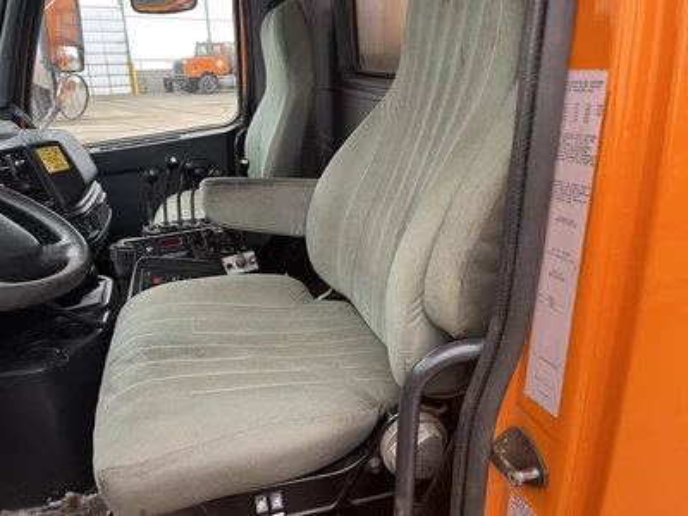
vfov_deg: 53.1
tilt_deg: -18.5
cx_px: 344
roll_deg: +1.7
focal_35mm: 26
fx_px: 517
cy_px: 258
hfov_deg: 67.3
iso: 160
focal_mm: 5.1
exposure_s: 1/60
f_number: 1.6
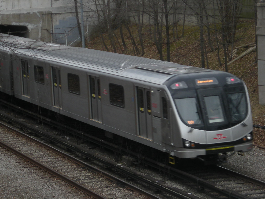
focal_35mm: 105
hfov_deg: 18.7
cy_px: 100
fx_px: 804
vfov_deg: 14.1
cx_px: 132
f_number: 4.7
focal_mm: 17.1
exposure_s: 1/87.2
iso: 64
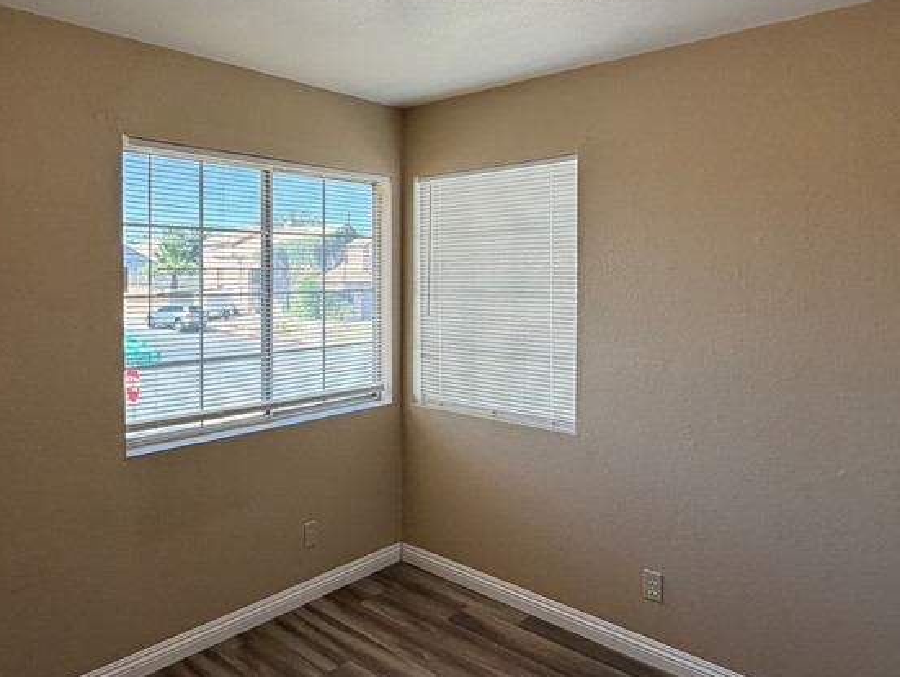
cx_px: 325
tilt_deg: -1.9
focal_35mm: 26
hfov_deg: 66.0
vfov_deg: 52.9
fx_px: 676
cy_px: 289
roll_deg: -0.7
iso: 64
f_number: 2.2
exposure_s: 1/121
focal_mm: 2.22
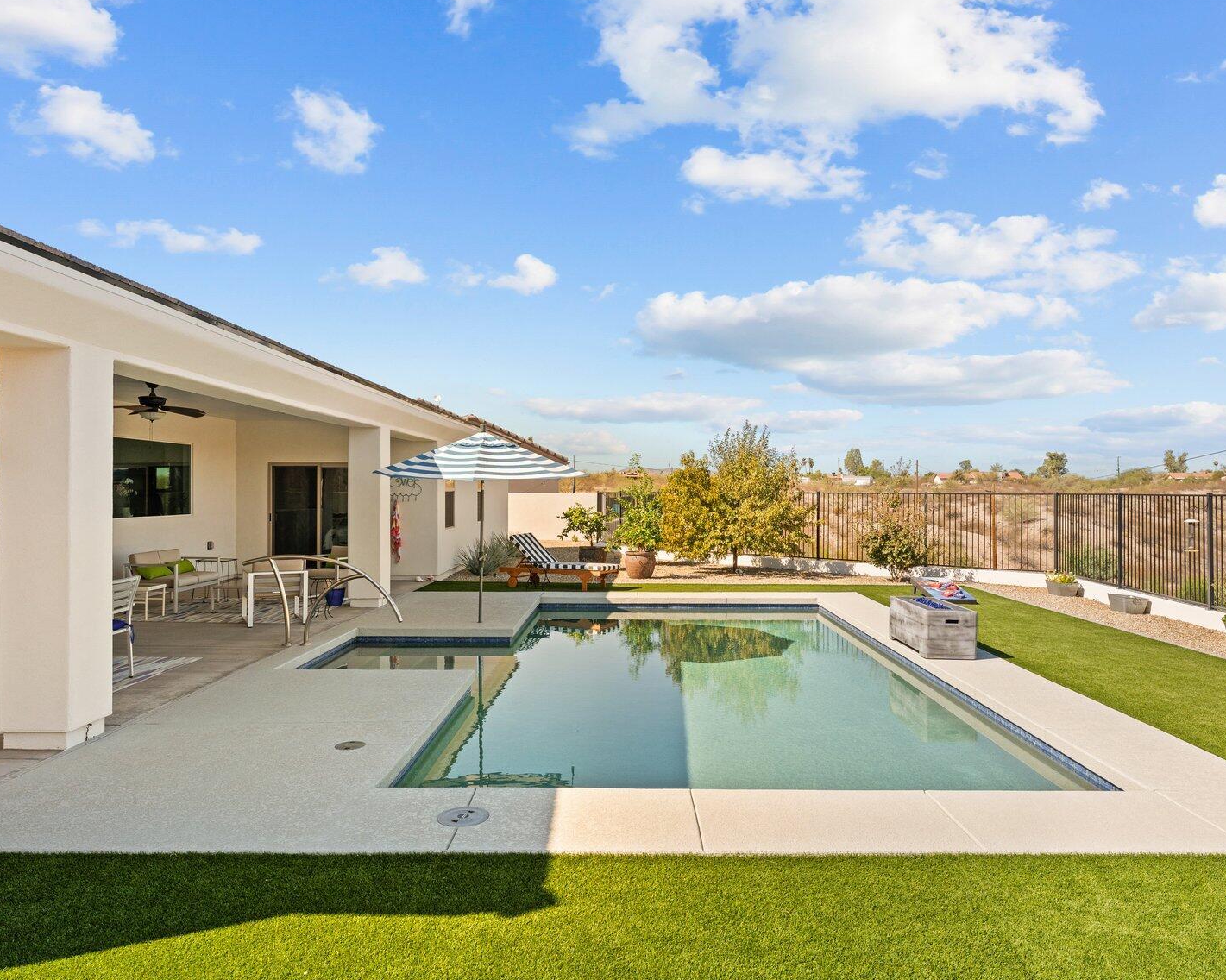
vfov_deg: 59.1
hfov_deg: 70.7
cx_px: 631
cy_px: 465
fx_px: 864
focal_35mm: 24
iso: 400
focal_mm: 17.6
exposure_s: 1/320
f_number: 8
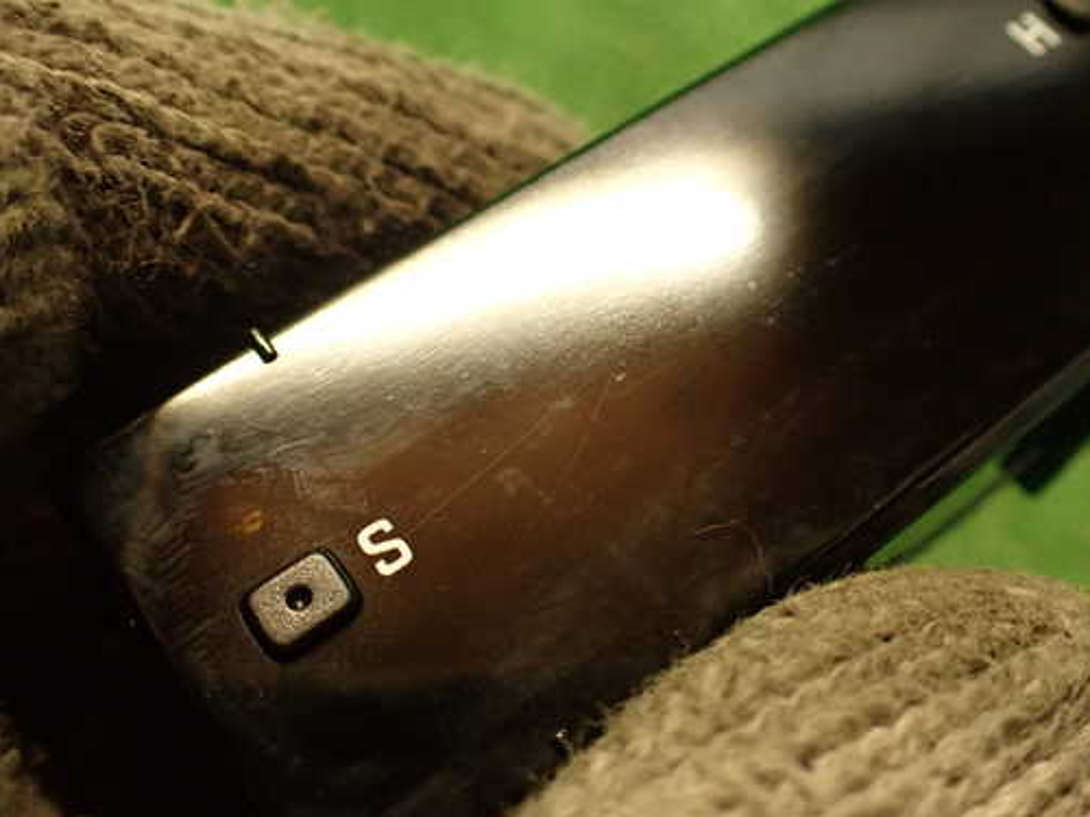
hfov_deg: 51.3
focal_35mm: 36
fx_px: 1134
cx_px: 582
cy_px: 420
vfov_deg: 39.7
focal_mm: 5.4
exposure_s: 1/30
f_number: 2.3
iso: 400
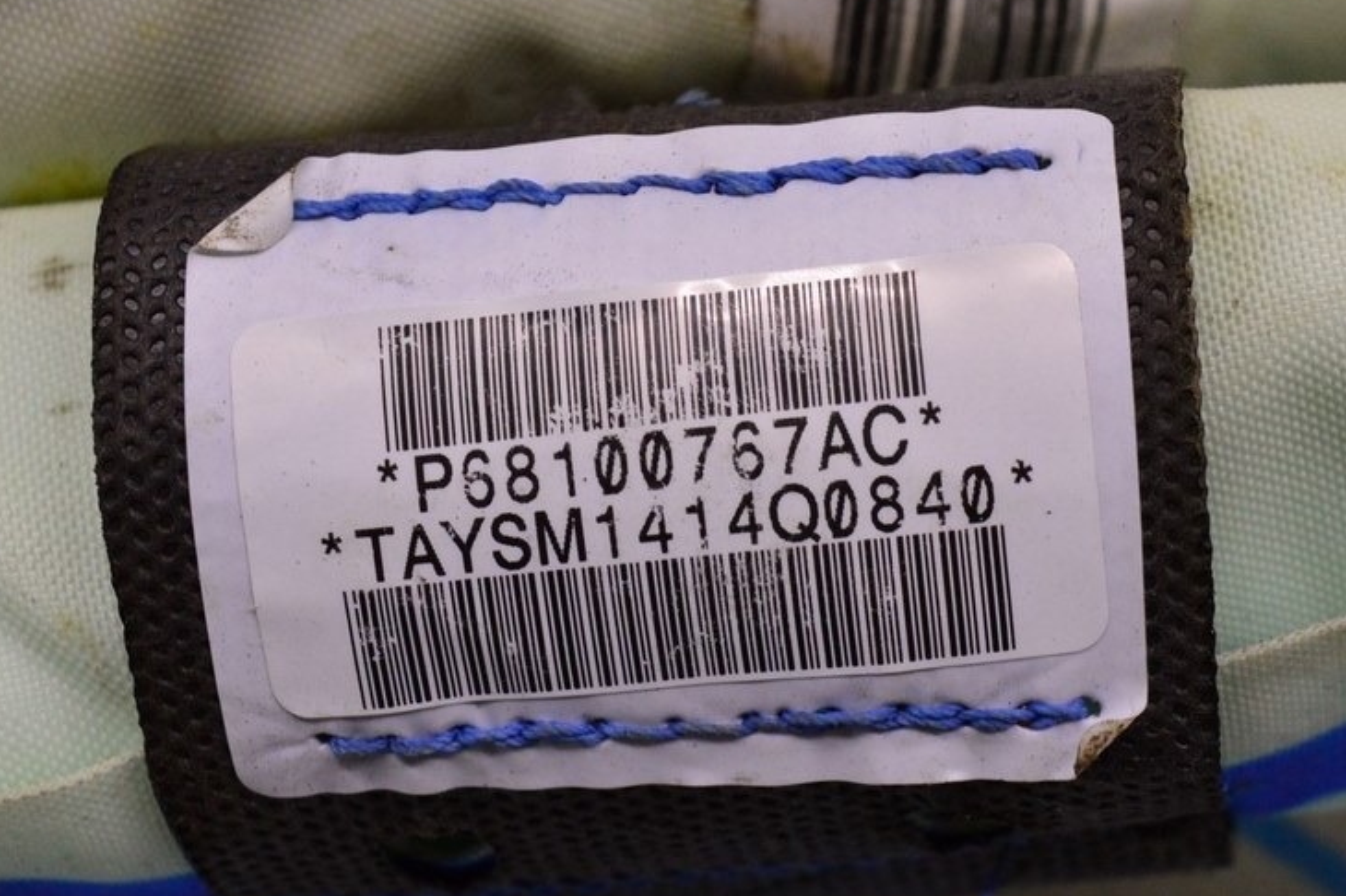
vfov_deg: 11.8
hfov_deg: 17.7
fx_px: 4324
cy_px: 423
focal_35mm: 116
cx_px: 728
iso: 1600
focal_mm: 55
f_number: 8
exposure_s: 1/125
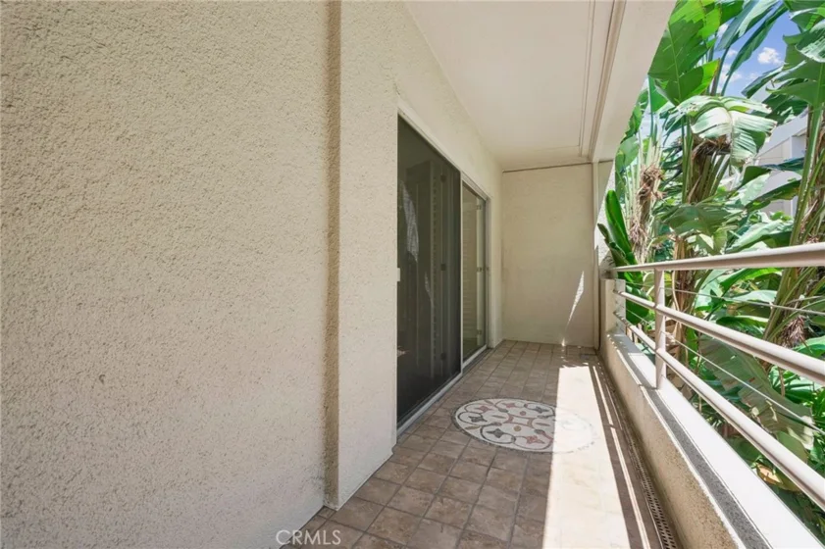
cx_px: 412
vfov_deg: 73.7
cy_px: 274
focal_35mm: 16
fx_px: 367
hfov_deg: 96.8
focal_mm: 16
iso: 400
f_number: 11
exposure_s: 1/60
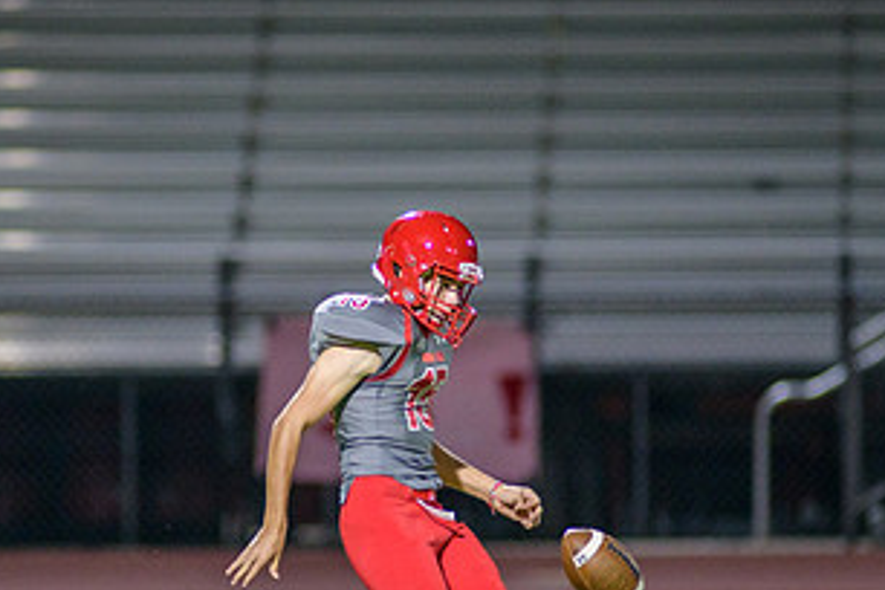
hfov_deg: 3.6
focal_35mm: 568
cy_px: 366
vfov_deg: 2.4
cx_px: 399
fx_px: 13962
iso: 2000
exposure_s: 1/500
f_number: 2.8
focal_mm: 300
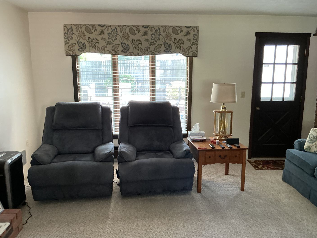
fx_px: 284
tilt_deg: -10.9
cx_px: 165
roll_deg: +0.2
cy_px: 126
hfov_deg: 58.3
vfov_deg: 45.4
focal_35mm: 31
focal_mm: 3
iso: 250
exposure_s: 1/60
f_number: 1.8
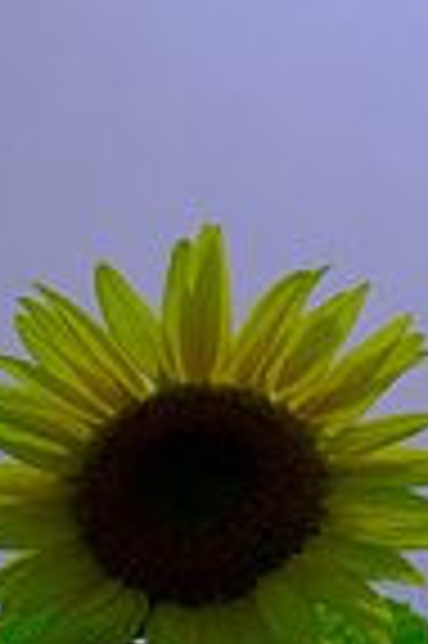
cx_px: 559
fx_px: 2016
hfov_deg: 11.8
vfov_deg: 18.1
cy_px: 198
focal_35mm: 113
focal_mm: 21
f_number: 13
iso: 200
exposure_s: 1/2000
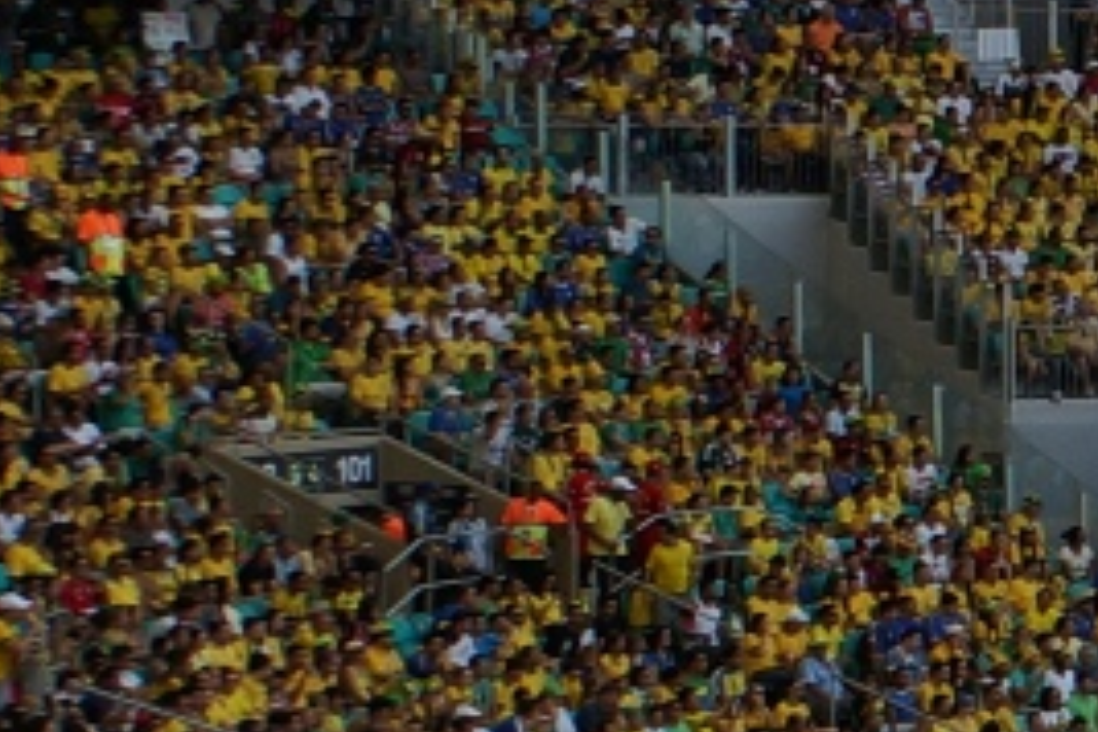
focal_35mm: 232
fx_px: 7066
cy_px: 181
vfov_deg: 5.9
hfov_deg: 7.8
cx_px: 3206
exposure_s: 1/160
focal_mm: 21
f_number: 4.5
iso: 100
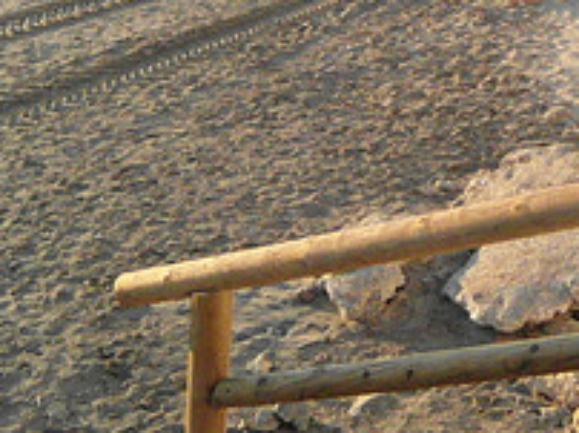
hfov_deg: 27.7
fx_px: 1153
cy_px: -128
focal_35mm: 69
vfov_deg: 19.6
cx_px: 450
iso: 800
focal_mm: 4.4
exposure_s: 1/750
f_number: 5.6
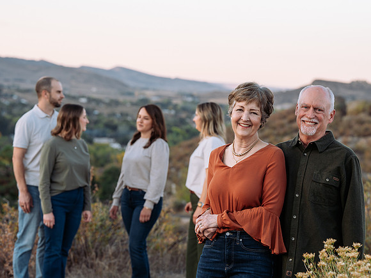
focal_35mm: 124
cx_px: 186
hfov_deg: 15.8
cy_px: 139
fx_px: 1334
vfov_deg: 11.9
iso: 500
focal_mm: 115
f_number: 5.6
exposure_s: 1/160
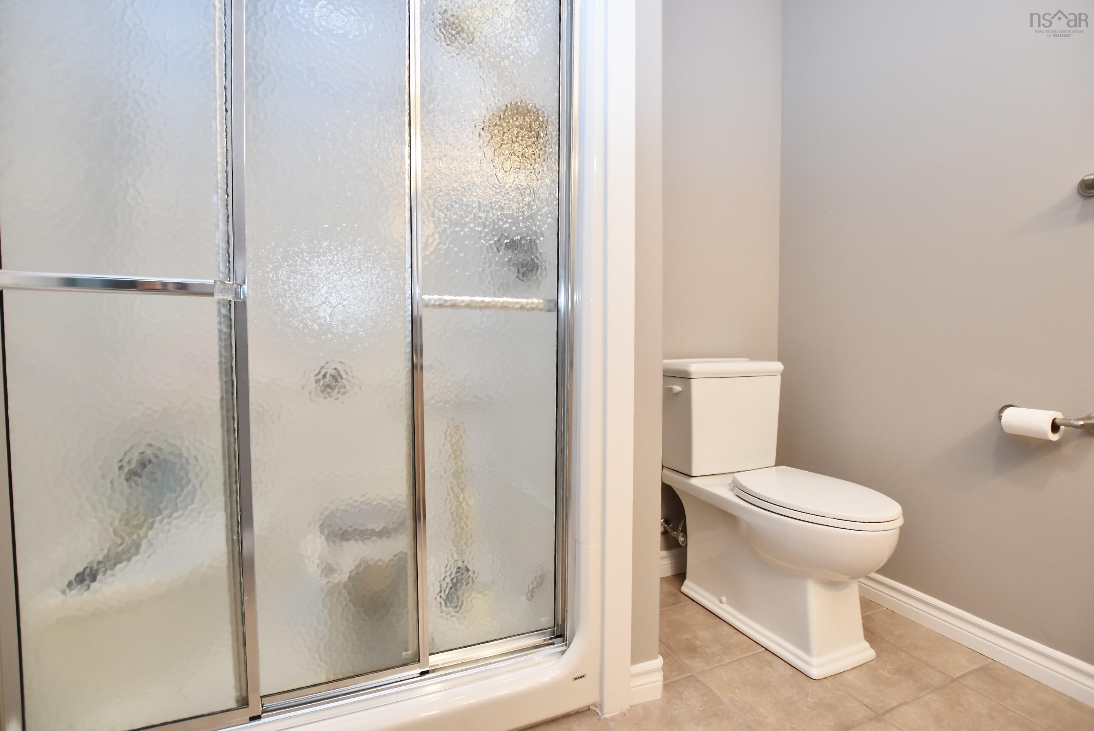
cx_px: 547
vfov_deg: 77.4
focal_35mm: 15
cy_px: 366
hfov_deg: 100.4
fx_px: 456
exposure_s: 1/60
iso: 900
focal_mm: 10
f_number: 3.5
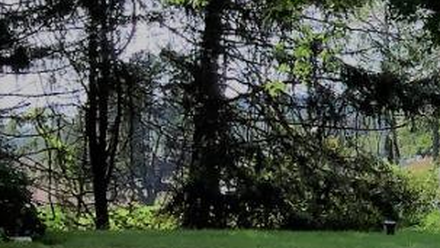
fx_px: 1751
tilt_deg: +1.0
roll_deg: -1.0
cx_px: 1043
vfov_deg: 8.1
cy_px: 148
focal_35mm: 150
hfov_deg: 11.8
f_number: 2.2
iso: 32
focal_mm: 4.15
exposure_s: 1/824
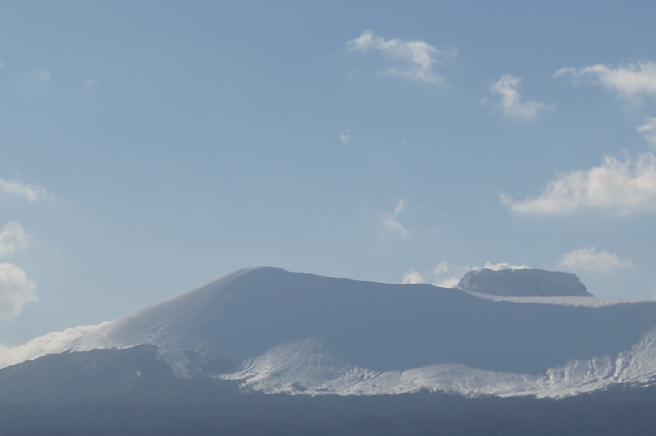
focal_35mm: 174
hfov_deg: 11.6
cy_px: 70
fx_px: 3161
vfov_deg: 7.9
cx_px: 779
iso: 100
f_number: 9
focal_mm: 35
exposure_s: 1/1600
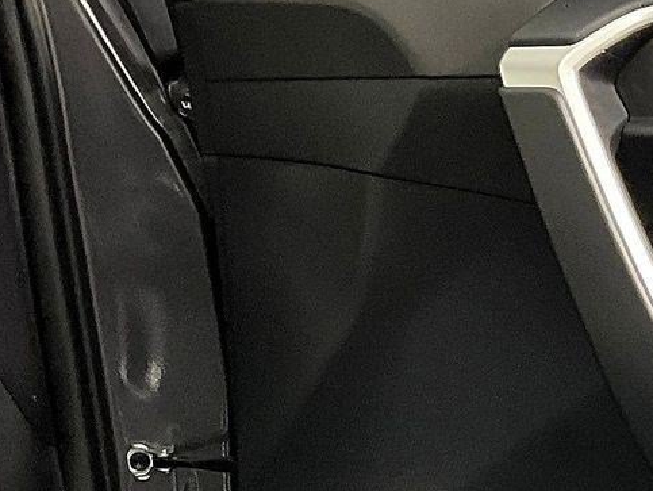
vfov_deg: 15.3
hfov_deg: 18.0
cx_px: 1010
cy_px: 440
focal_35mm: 96
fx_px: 1812
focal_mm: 3
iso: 100
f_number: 1.8
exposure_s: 1/60
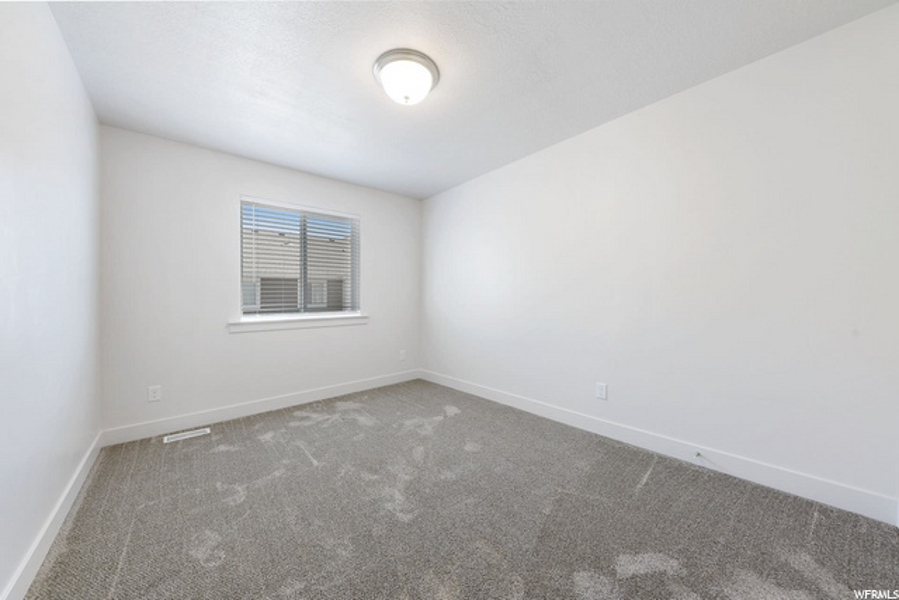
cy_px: 300
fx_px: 300
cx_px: 450
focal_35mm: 12
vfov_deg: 90.0
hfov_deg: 112.6
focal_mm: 12
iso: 100
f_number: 8
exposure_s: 1/4
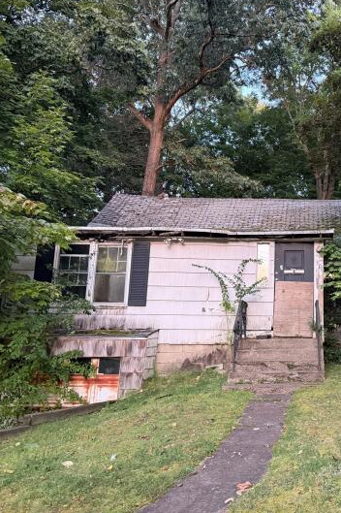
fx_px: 484
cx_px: 311
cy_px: 252
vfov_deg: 55.8
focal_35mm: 34
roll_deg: +0.5
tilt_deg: +9.6
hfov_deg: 36.3
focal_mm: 6.76
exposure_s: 1/43
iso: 800
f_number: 1.78
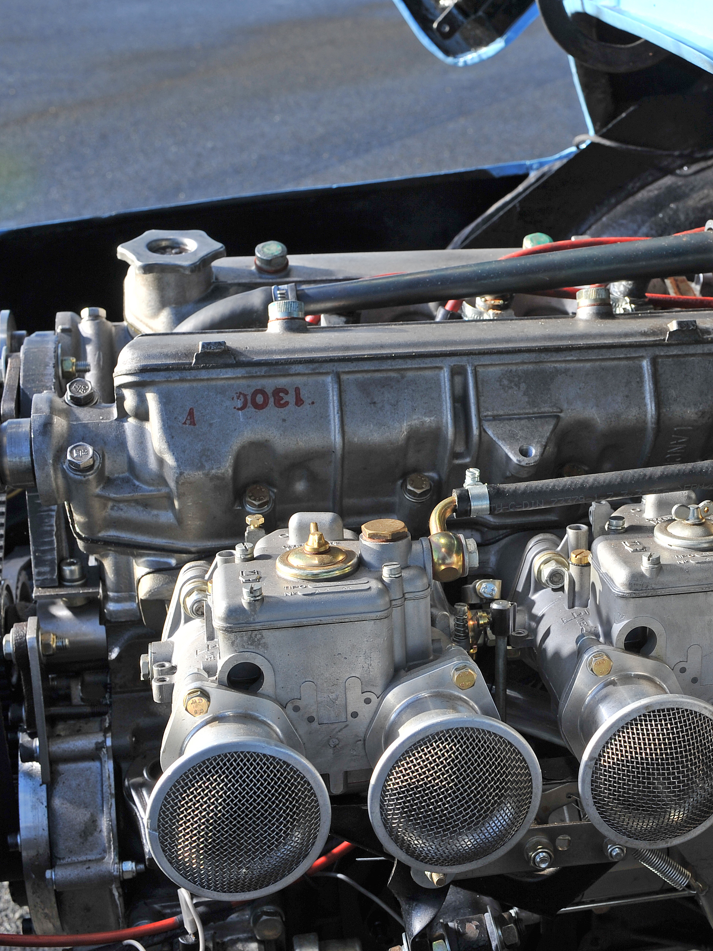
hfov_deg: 26.1
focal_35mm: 55
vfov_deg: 34.9
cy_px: 489
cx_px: 570
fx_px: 1511
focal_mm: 35
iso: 200
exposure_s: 1/125
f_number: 11
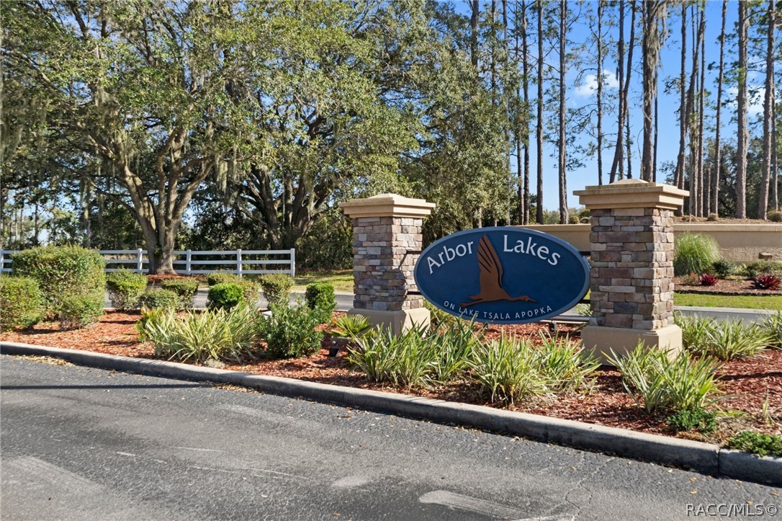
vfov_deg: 41.7
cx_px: 391
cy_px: 260
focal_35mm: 32
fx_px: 684
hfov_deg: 59.5
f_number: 8
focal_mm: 21
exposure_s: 1/500
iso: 320
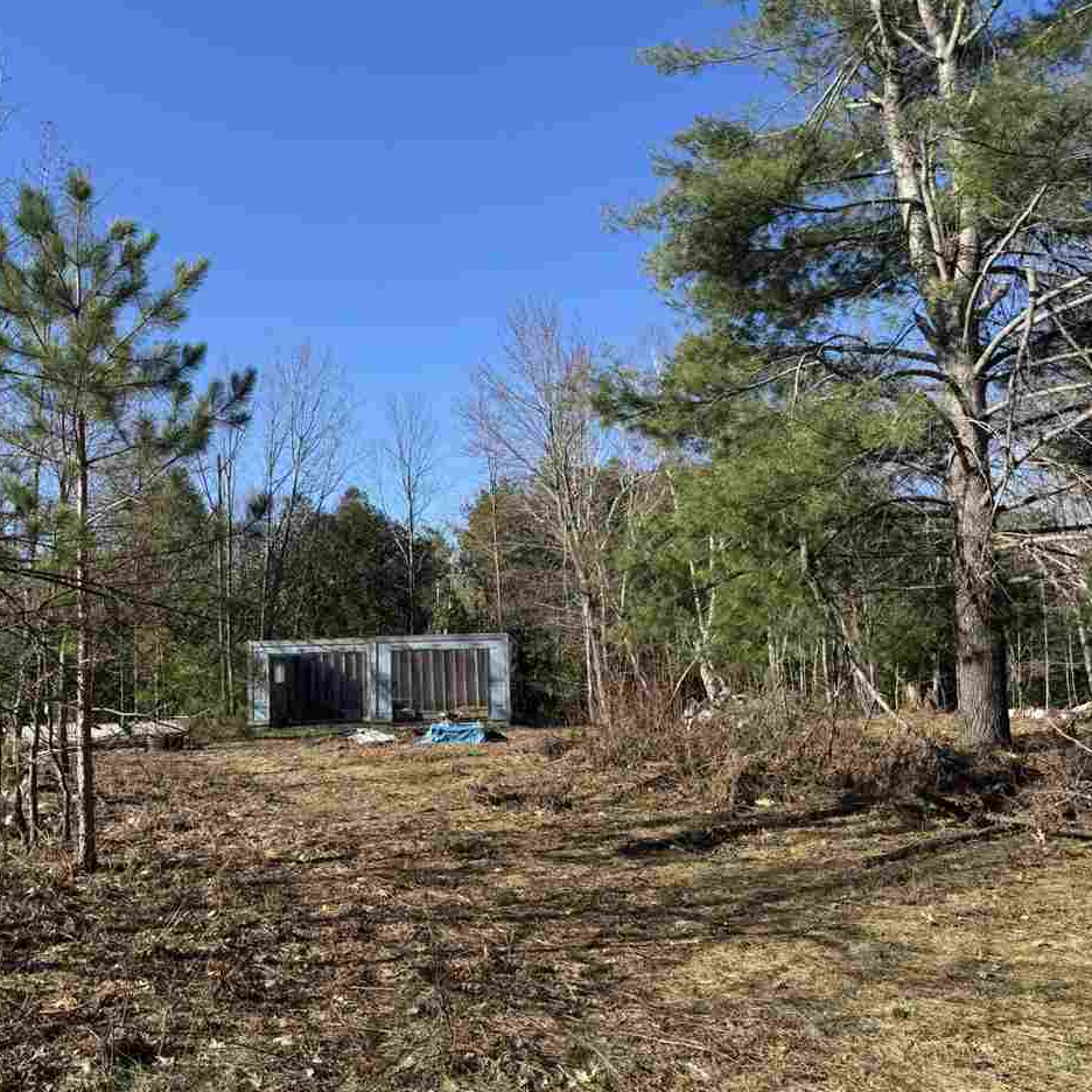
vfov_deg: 55.6
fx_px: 1035
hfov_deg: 55.0
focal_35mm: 29
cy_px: 551
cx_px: 413
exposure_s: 1/2252
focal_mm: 6.76
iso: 80
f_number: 1.78
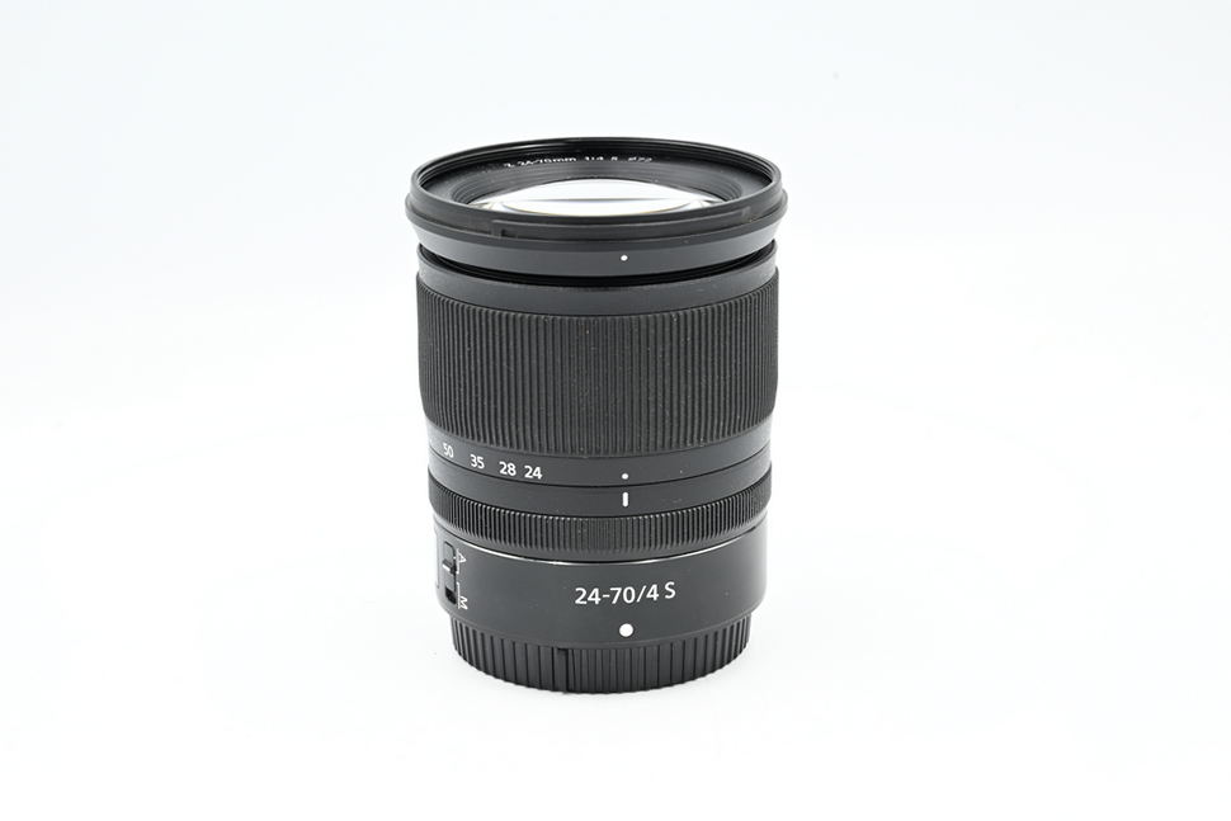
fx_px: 2565
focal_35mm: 75
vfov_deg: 18.2
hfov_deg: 27.0
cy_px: 410
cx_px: 616
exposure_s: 1/15
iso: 200
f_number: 14
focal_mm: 75
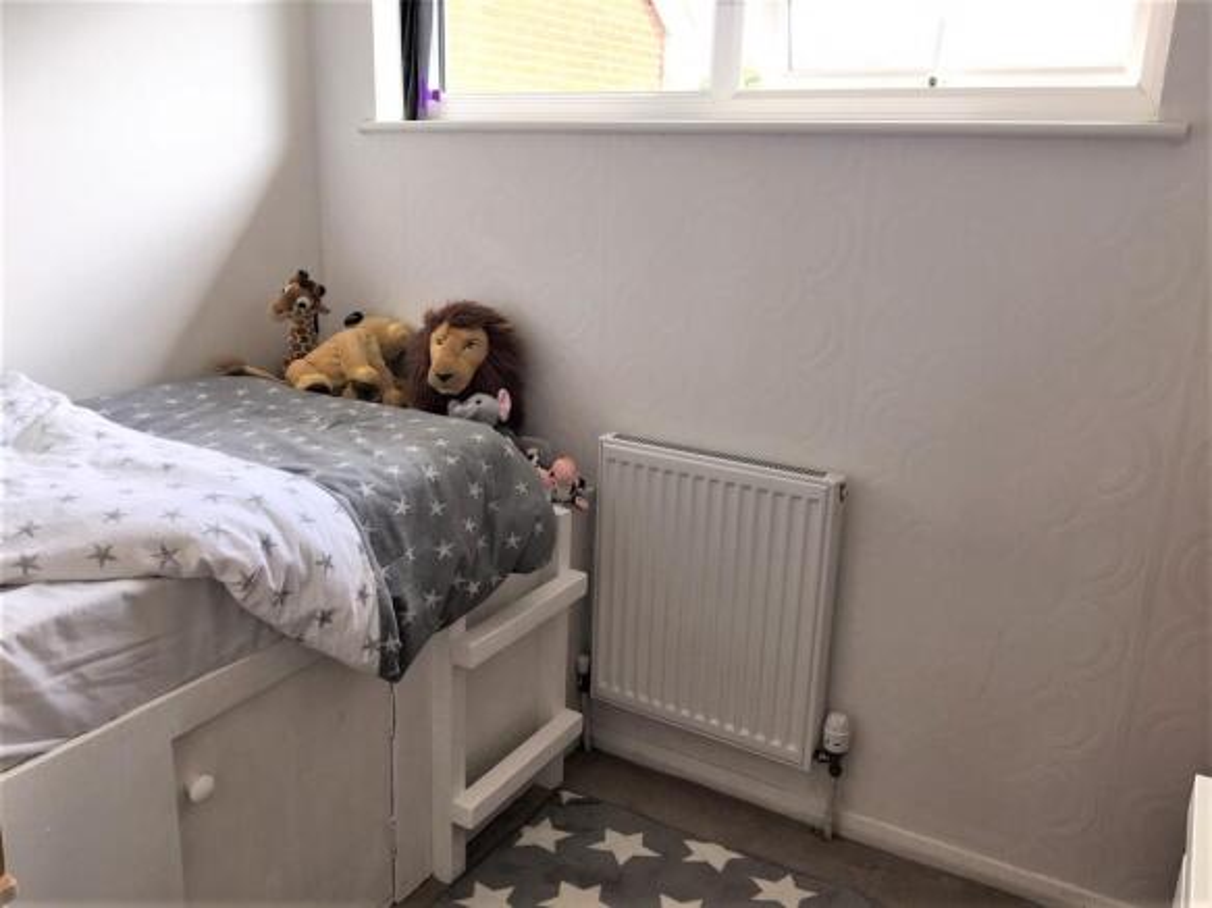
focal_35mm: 29
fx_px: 1015
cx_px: 606
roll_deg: -2.3
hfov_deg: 61.7
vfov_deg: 48.2
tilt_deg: -16.9
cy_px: 454
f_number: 2.2
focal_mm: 4.15
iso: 25
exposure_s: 1/120
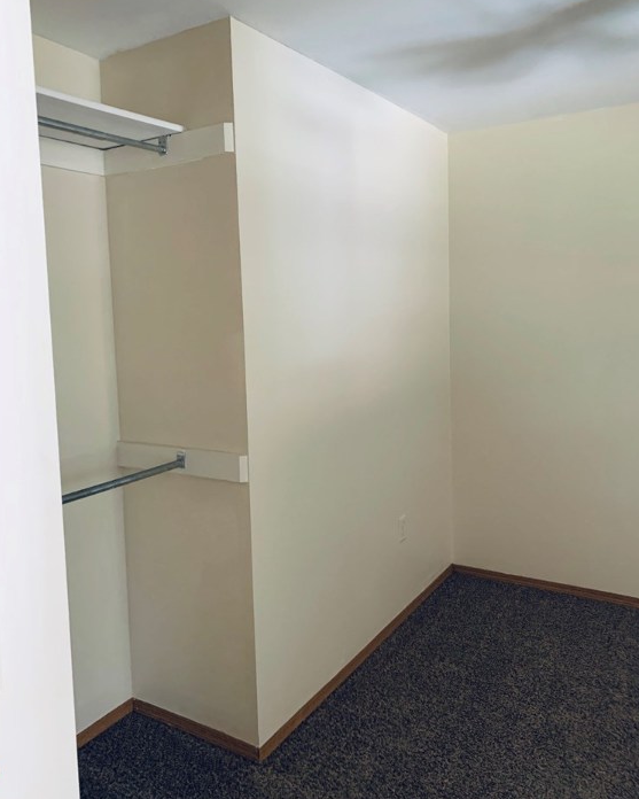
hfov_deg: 51.5
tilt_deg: -4.1
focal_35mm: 28
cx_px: 319
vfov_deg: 62.1
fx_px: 662
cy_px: 370
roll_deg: +1.8
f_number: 1.8
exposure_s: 1/48
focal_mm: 4.25
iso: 400
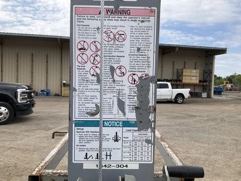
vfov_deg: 48.2
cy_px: 90
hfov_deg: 61.7
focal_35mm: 29
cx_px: 120
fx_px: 202
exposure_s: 1/1730
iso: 25
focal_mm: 3
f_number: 1.8
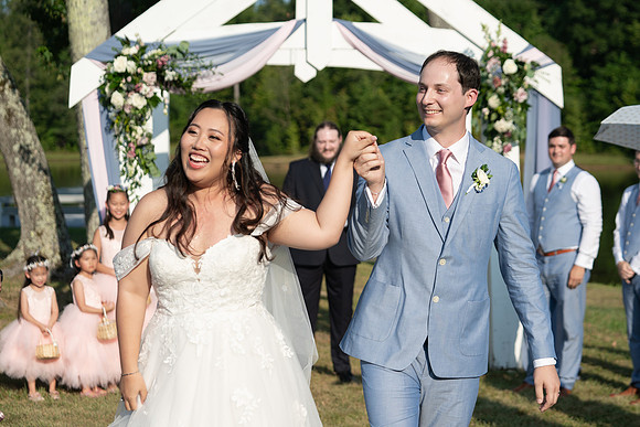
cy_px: 235
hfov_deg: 25.5
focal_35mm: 79
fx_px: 1411
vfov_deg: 17.2
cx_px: 358
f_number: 4
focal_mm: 70
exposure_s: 1/1000
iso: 100
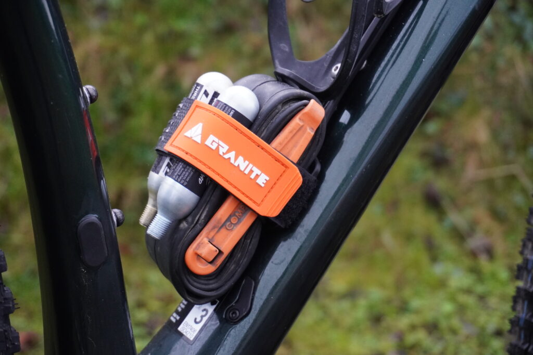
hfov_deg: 27.0
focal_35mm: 75
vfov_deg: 18.2
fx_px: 1110
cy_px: 178
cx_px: 266
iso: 2500
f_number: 5.6
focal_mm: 50
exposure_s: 1/160
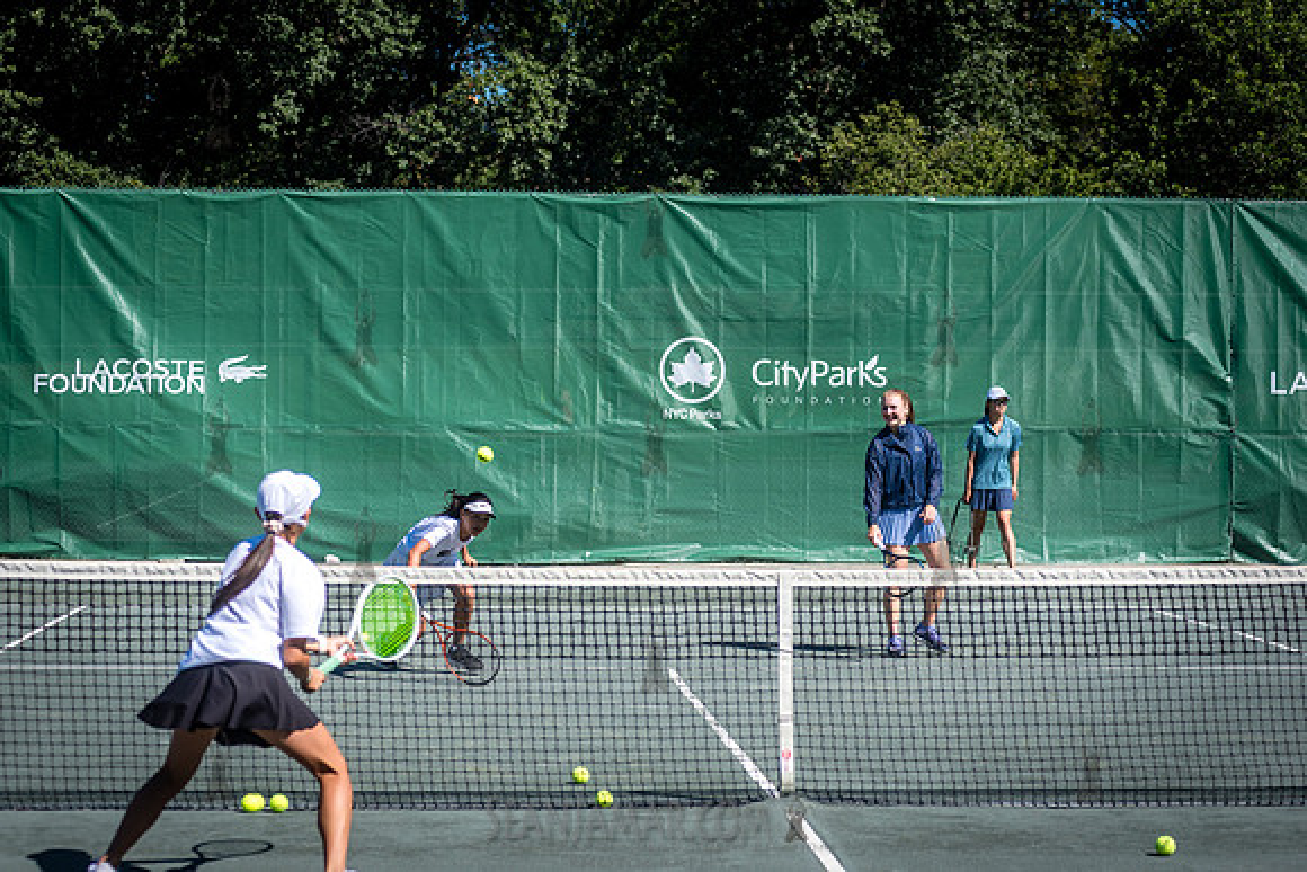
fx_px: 2996
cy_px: 436
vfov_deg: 16.6
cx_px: 654
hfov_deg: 24.6
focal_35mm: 83
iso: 200
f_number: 4
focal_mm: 80
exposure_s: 1/3200
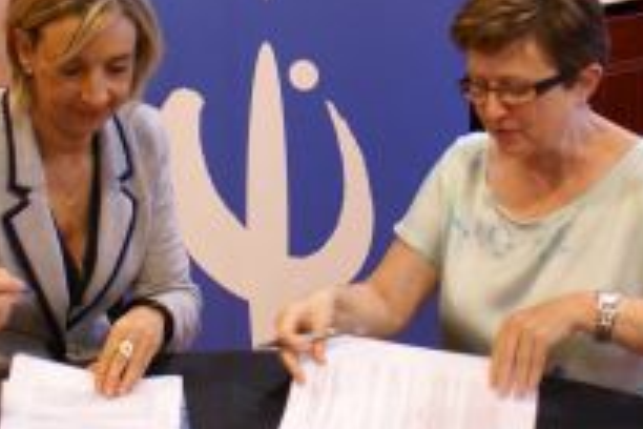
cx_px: 334
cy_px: -54
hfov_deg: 21.7
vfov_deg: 14.2
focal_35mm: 94
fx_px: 1679
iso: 400
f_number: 4
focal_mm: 20
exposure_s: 1/25
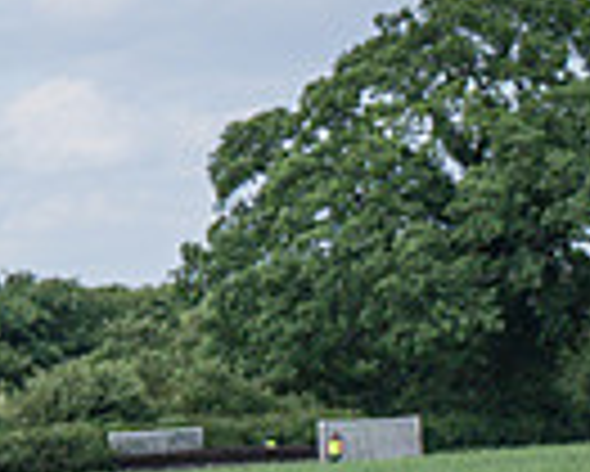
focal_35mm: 512
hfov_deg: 3.8
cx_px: -407
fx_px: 8947
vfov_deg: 3.0
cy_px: 695
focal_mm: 70
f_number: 5
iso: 400
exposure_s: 1/2500
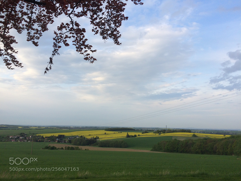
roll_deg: -2.5
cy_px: 90
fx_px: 202
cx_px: 120
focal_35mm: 29
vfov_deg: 48.2
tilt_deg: +8.9
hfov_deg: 61.7
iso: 32
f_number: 2.2
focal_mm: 4.15
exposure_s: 1/578
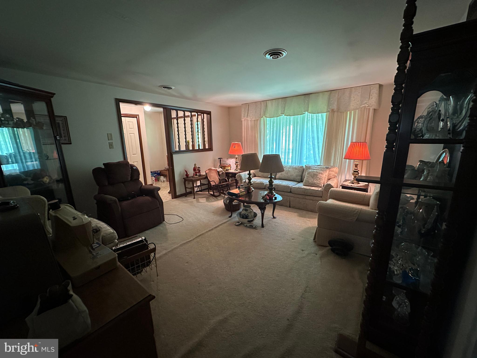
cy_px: 179
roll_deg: +1.5
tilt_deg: -12.3
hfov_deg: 102.1
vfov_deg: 85.7
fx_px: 193
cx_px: 238
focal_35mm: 14
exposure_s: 1/60
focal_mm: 2.22
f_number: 2.2
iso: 640
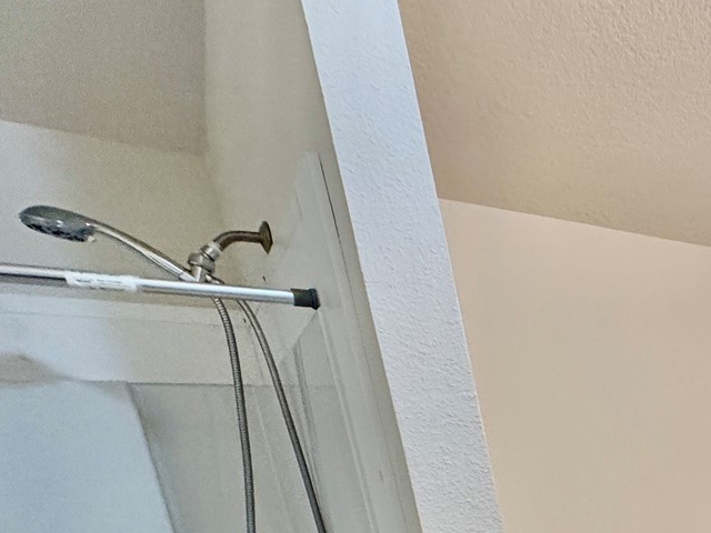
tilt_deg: -12.7
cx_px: 872
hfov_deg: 37.9
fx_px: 719
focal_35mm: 35
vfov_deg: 33.3
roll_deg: +5.3
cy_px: 637
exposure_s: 1/120
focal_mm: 2.22
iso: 250
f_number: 2.2
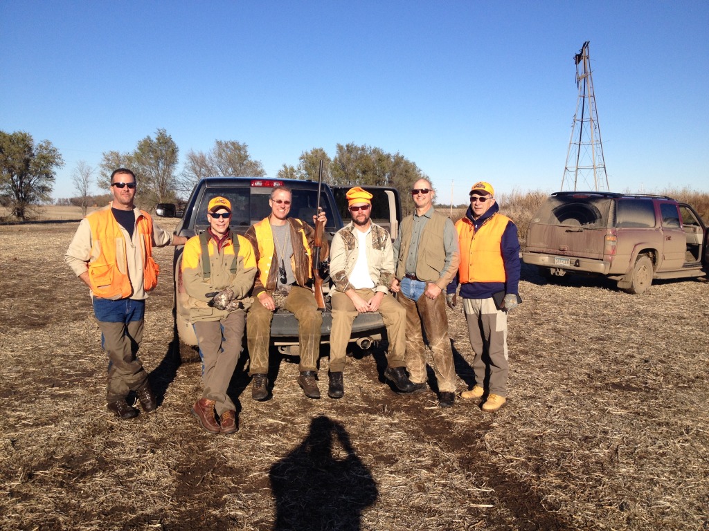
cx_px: 354
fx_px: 717
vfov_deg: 40.7
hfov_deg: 52.6
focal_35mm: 35
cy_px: 266
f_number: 2.4
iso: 50
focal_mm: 4.28
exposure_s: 1/1727
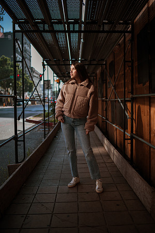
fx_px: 226
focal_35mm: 35
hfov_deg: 37.9
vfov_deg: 54.4
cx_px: 78
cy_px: 116
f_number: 1.8
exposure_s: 1/1250
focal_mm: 35
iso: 50
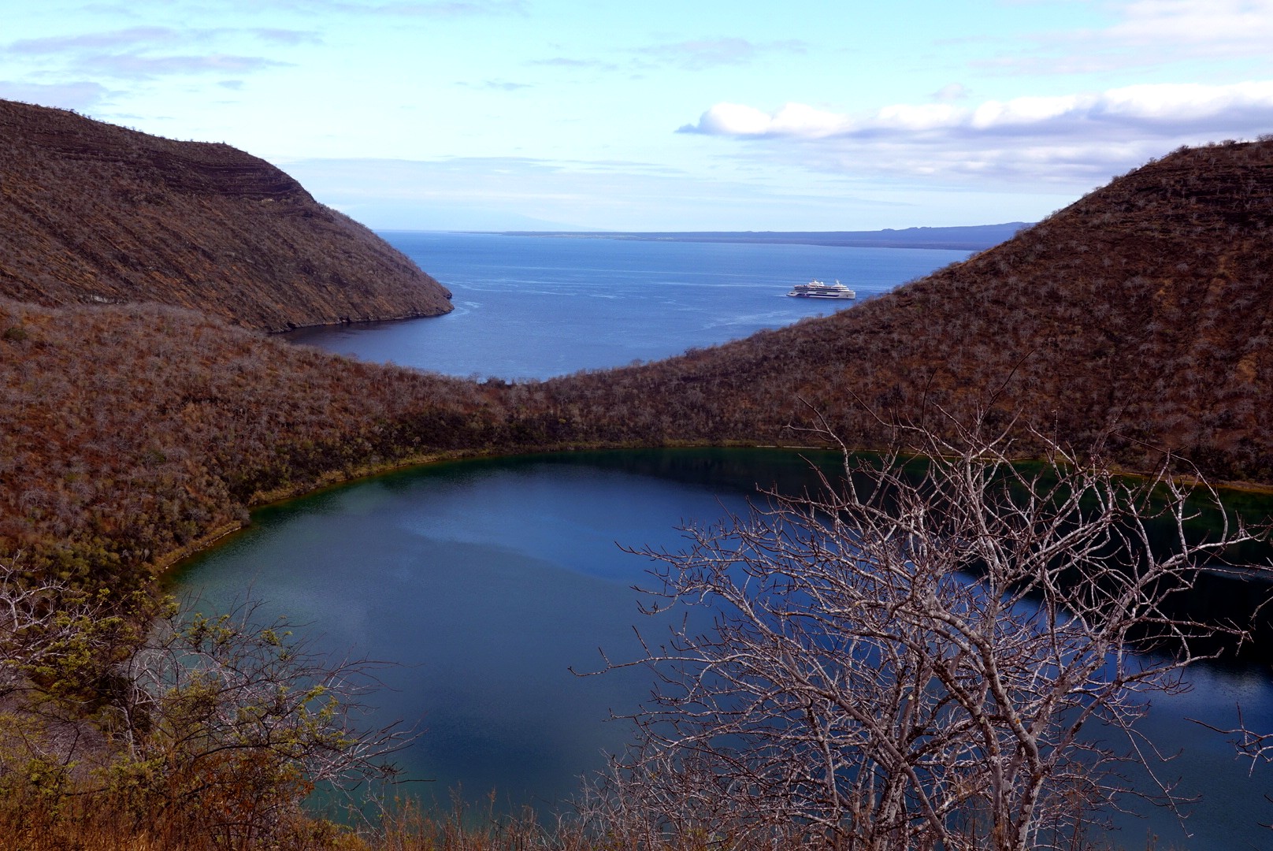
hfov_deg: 50.7
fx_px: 1345
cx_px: 636
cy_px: 426
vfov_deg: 35.1
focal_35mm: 38
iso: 100
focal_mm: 14.12
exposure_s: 1/200
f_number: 5
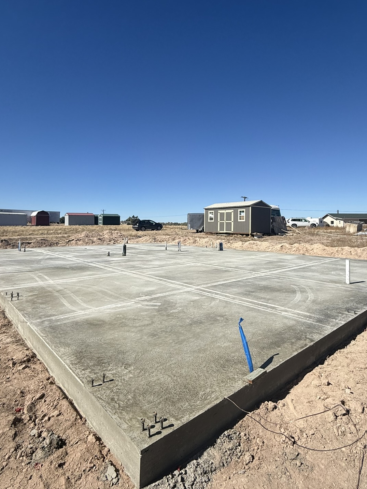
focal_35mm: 20
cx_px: 192
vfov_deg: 81.5
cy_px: 221
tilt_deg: +0.9
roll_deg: +0.1
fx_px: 283
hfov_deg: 65.9
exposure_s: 1/3891
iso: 50
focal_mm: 2.22
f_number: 2.2
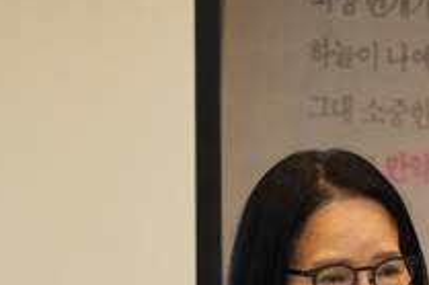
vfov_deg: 2.4
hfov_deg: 3.5
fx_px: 6923
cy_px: 400
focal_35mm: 581
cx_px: 308
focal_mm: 135
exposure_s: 1/100
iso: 1600
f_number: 5.6
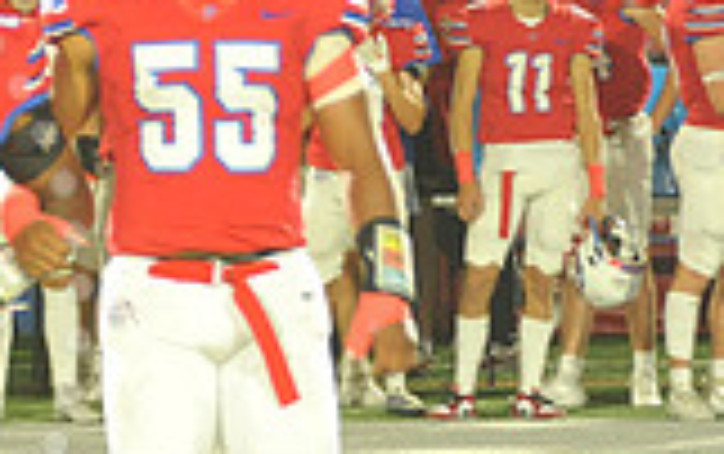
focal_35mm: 385
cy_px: 297
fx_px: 7605
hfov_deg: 5.4
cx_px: -337
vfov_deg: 3.4
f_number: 5.6
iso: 2000
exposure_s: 1/60
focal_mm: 105
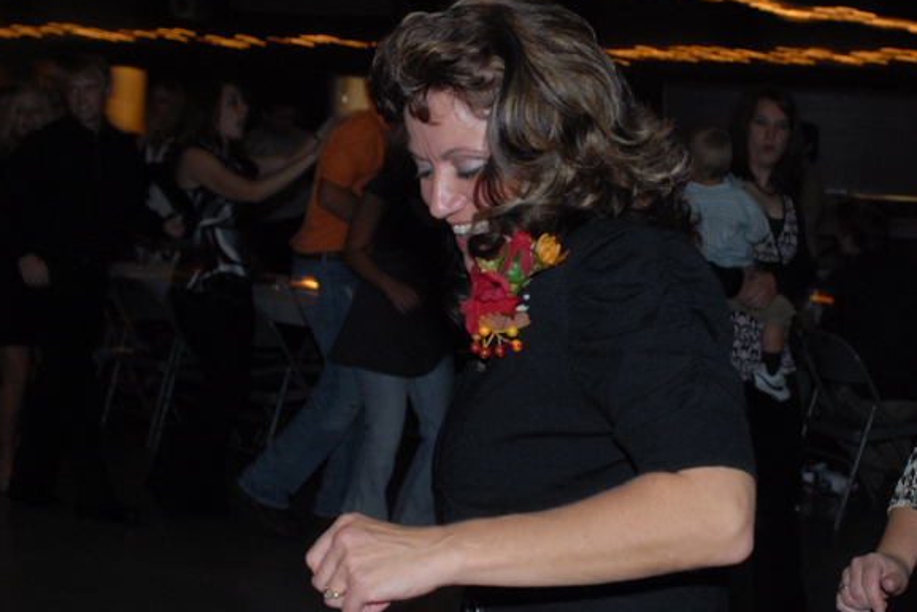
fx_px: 1852
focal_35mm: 73
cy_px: 300
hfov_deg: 27.7
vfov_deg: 18.8
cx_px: 581
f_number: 4.5
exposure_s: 1/20
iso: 400
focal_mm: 35
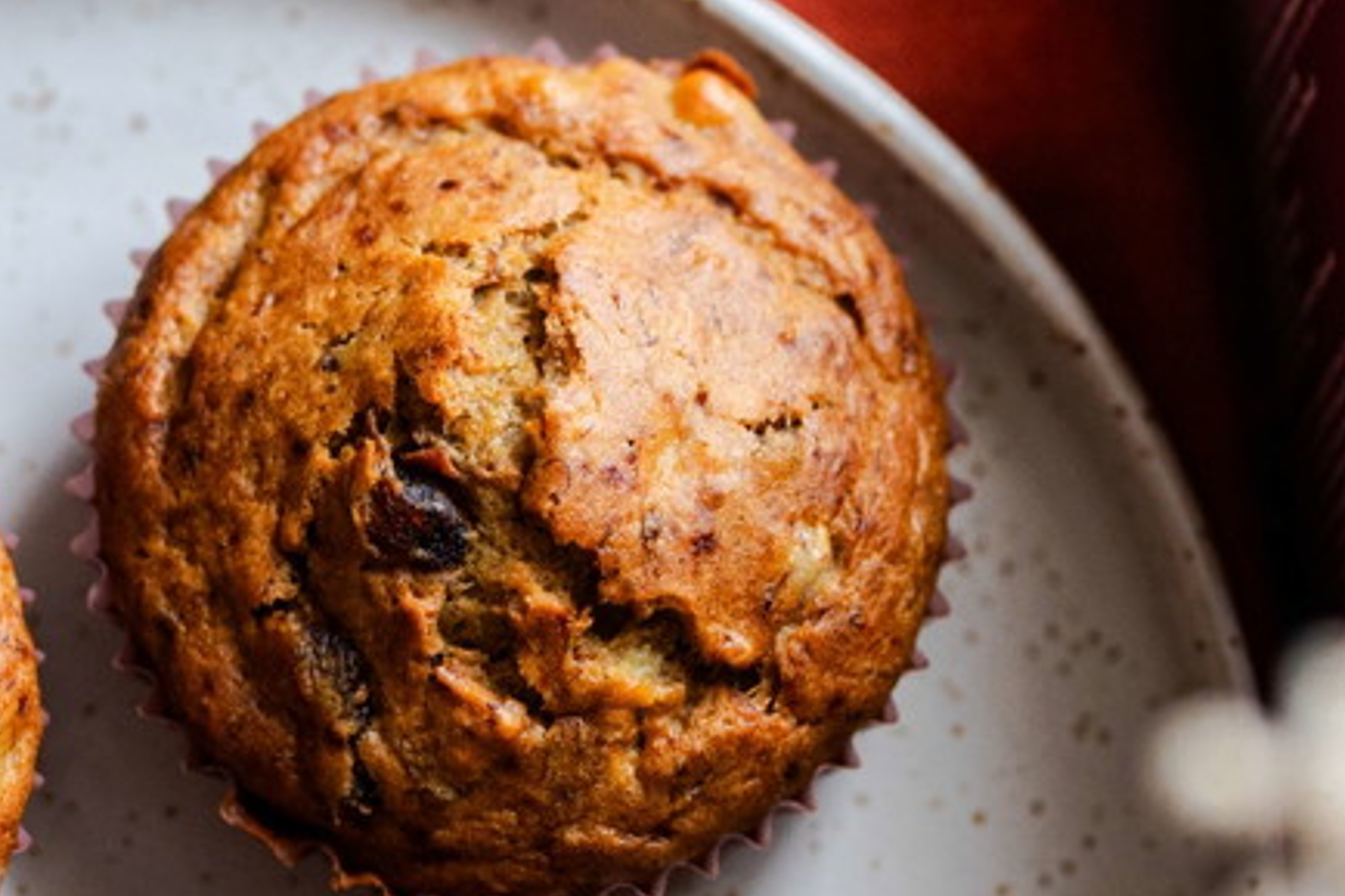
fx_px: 5154
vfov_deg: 9.9
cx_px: 693
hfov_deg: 14.9
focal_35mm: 138
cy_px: 233
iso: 1000
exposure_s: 1/125
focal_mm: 50
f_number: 2.8
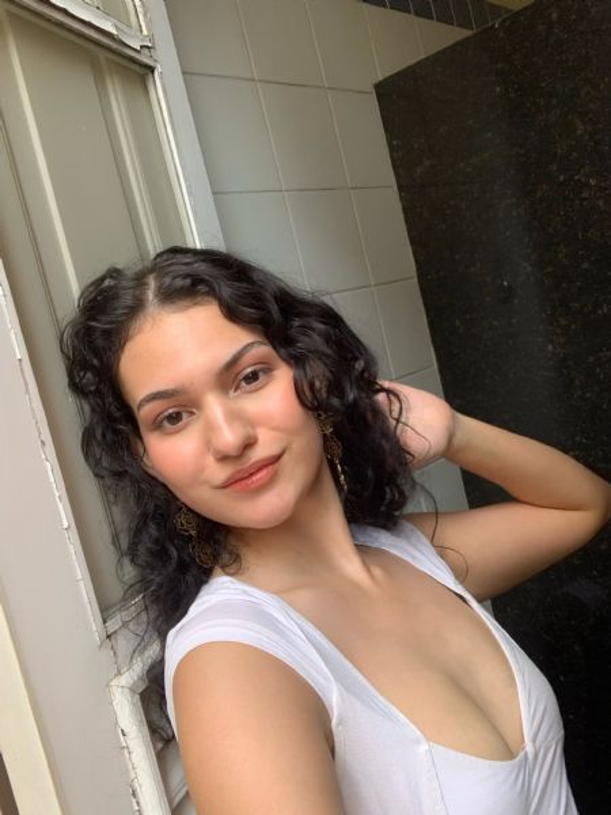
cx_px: 306
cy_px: 408
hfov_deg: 44.2
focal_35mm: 32
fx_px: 753
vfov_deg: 56.8
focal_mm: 2.87
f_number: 2.2
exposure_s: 1/121
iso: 40
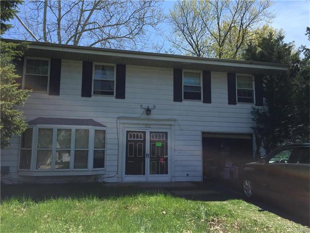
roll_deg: -2.3
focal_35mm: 29
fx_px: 260
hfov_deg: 61.7
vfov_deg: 48.2
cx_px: 155
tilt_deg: +7.8
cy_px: 116
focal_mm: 4.15
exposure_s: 1/1364
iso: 32
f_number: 2.2
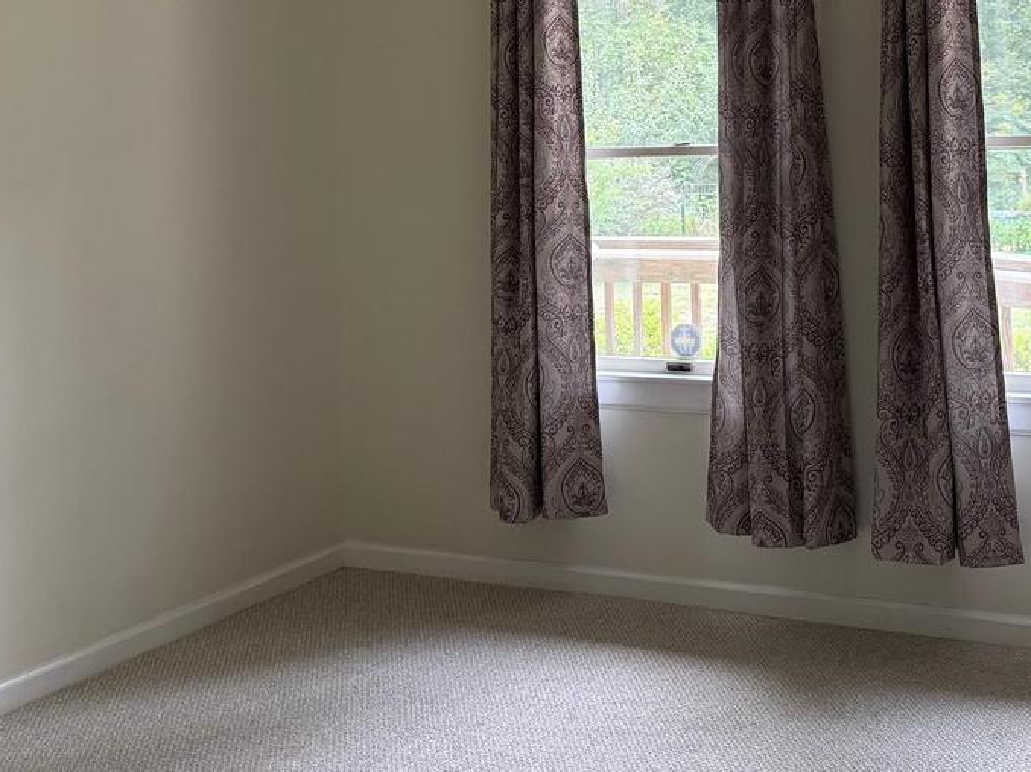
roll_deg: +1.2
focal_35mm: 51
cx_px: 613
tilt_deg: +1.7
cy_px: 111
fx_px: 1518
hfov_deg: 37.4
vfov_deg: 27.7
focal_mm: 6.76
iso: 200
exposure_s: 1/120
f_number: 1.78
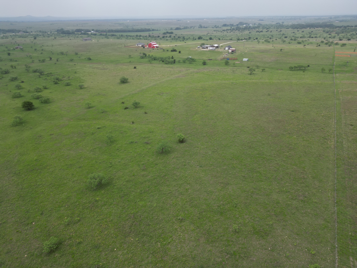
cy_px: 134
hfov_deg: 71.6
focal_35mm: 24
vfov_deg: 56.8
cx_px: 178
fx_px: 248
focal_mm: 6.72
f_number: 1.7
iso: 100
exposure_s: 1/1500
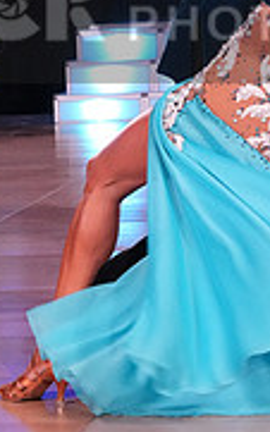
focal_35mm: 199
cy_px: 5
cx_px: 274
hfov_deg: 6.6
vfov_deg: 10.5
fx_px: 2345
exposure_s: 1/160
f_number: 11
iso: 6400
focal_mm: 61
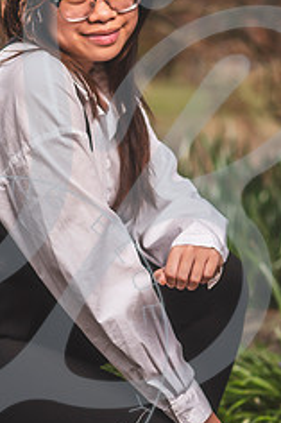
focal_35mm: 162
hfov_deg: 8.5
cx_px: 82
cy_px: 206
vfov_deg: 12.7
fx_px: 1899
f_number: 2.8
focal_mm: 85
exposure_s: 1/1250
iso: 200
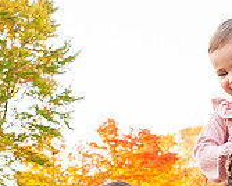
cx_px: 256
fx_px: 825
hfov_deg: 15.6
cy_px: 165
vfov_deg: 12.8
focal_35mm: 120
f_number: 4.5
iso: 640
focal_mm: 26
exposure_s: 1/200
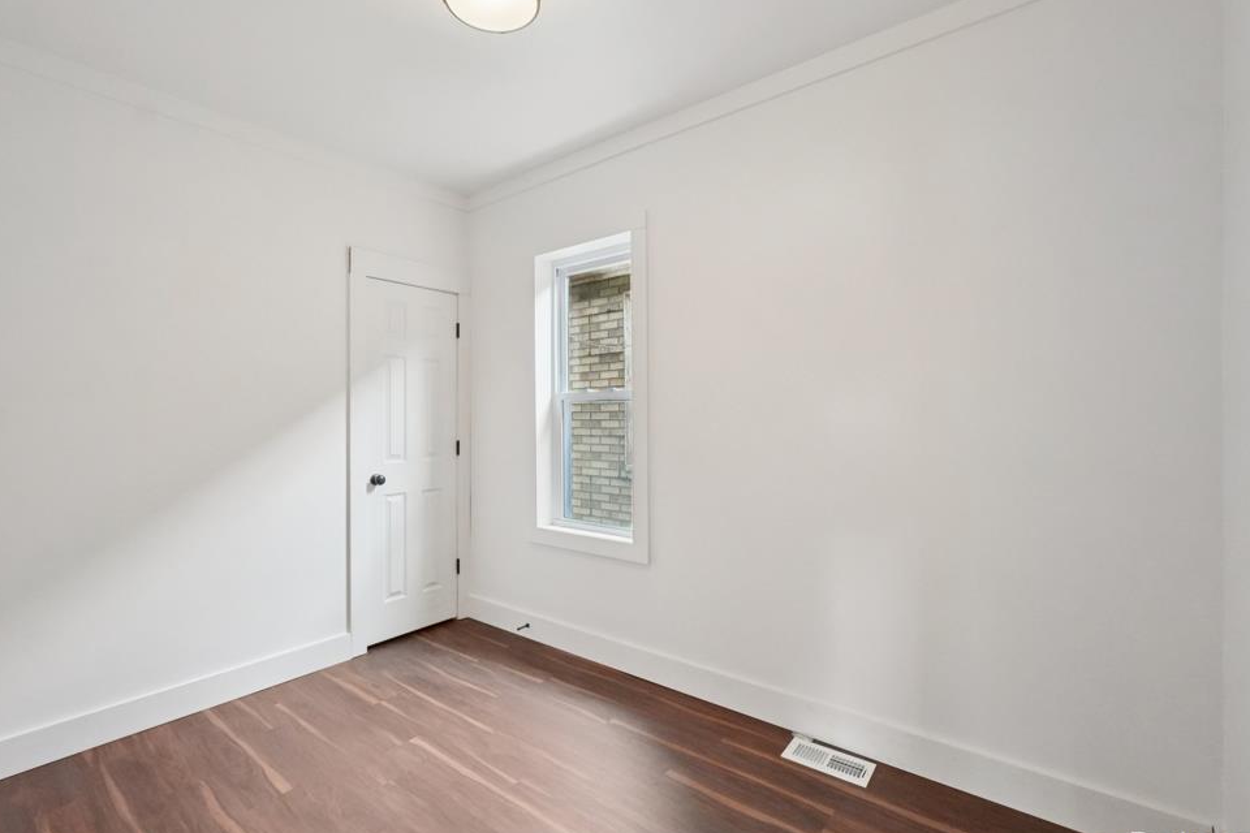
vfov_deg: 73.7
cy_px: 419
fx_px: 556
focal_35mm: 16
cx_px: 595
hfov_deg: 96.7
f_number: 8
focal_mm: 10
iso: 2000
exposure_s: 1/30
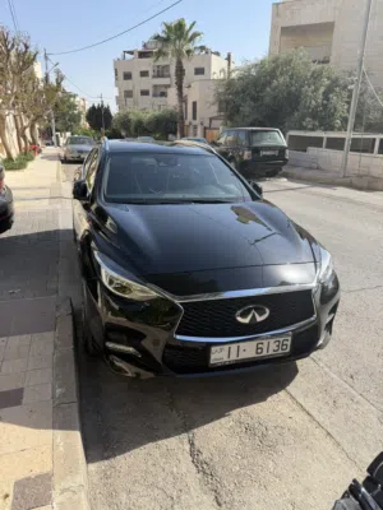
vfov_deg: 71.6
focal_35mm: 24
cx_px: 192
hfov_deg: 56.8
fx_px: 354
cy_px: 255
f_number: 1.78
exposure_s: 1/2232
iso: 80
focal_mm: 6.76
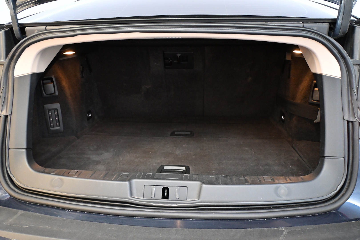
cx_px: 180
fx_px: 292
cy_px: 120
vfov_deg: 44.6
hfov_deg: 63.2
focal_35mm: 29
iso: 4500
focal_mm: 19.5
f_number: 3.8
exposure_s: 1/60
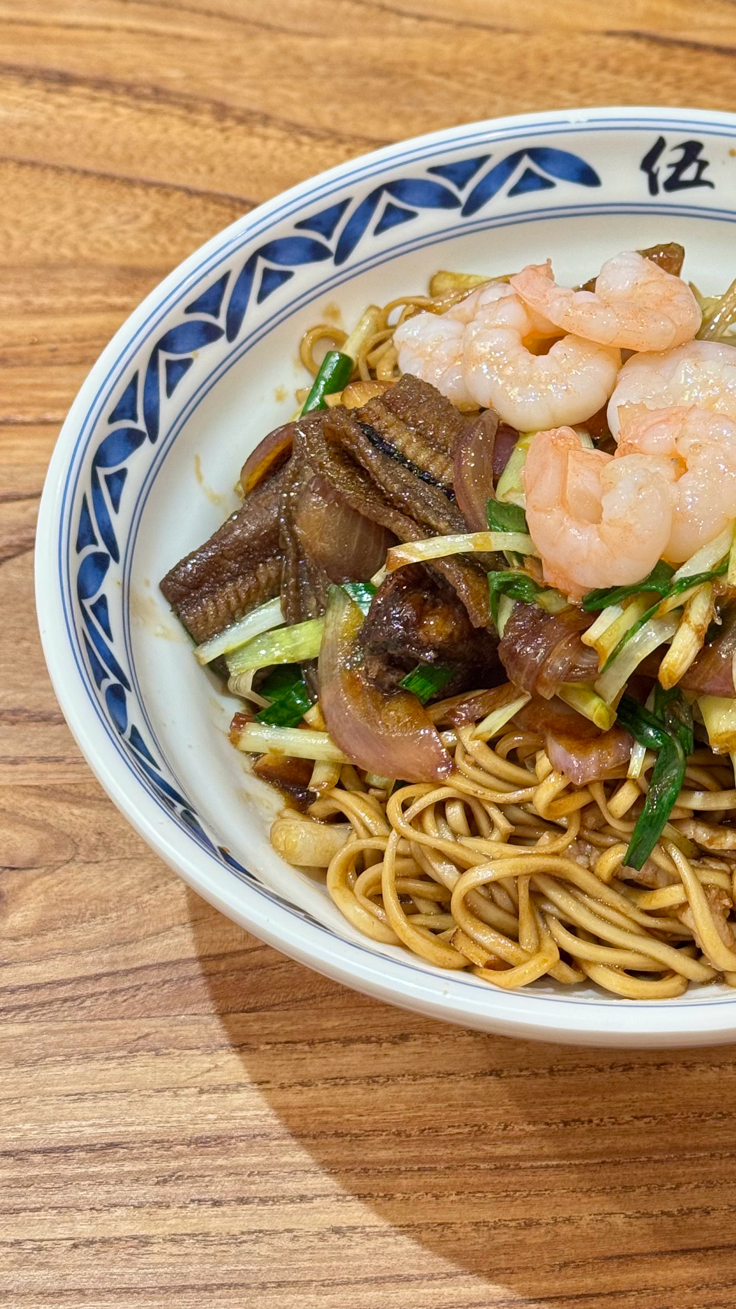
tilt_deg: -48.6
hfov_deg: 16.8
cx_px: 649
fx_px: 2464
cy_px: 475
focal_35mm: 71
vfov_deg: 29.6
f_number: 1.78
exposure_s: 1/50
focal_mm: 6.76
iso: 80
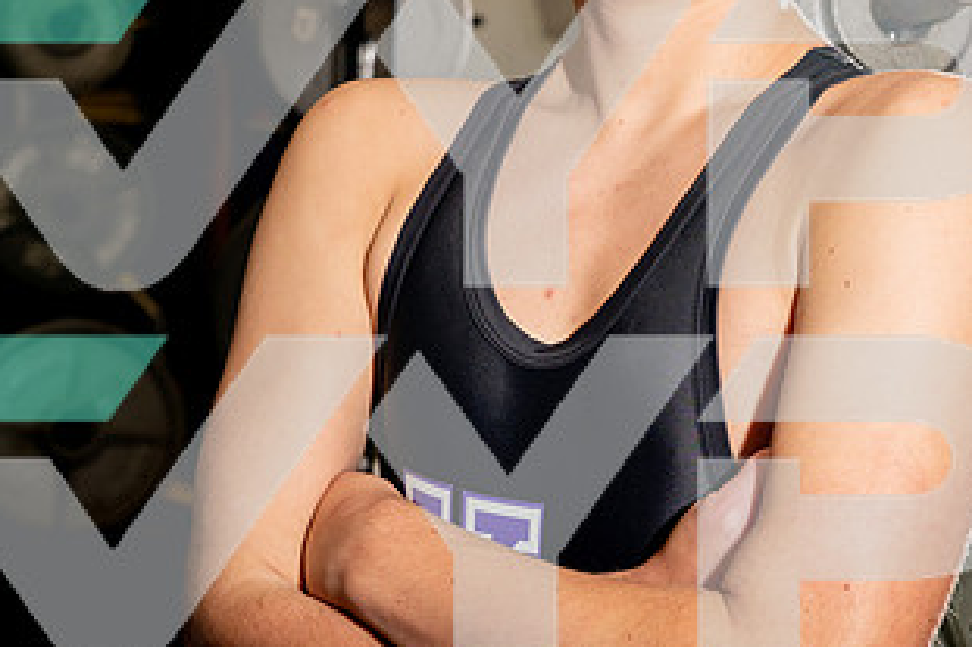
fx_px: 2671
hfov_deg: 20.6
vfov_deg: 13.7
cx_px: 647
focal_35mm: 99
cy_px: 123
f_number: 5
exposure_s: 1/250
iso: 500
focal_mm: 53
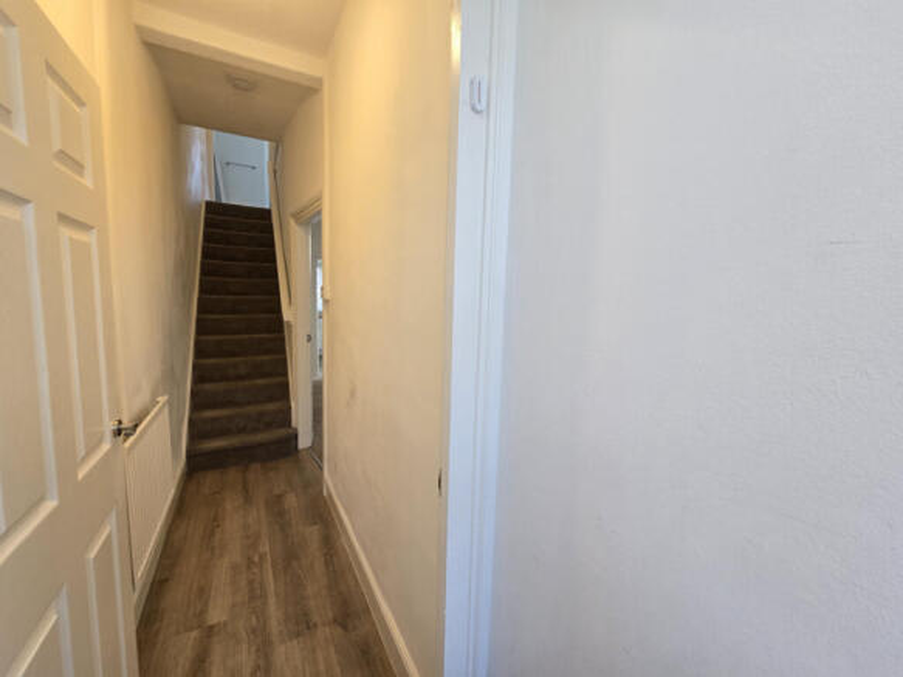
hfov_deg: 106.2
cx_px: 452
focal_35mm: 13
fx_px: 339
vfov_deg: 89.9
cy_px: 338
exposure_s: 1/50
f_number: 2.2
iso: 50
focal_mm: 2.2
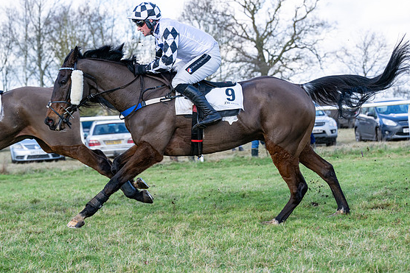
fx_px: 968
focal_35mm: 85
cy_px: 156
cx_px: 204
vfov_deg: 16.1
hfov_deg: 23.9
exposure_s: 1/1250
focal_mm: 70
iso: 400
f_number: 4
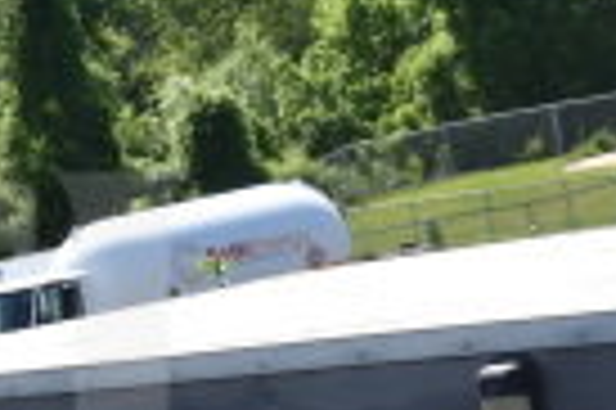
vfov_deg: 6.0
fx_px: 3880
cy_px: 529
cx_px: -220
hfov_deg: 8.9
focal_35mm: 227
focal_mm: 34
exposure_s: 1/320
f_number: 9
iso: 200
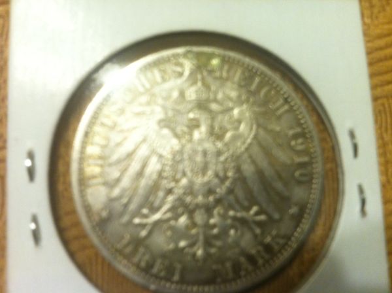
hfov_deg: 52.7
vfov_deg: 40.6
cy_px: 146
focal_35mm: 35
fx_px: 396
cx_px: 196
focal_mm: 3.85
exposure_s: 1/15
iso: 160
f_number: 2.8
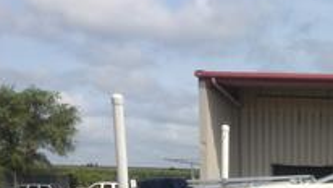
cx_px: 477
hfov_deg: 19.4
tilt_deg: -8.1
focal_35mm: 98
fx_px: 866
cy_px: 311
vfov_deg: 11.6
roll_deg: -1.6
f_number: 2.2
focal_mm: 4.15
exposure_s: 1/2933
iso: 32
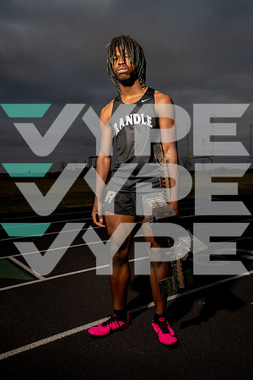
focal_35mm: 31
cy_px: 190
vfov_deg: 60.3
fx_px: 327
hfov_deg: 42.3
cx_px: 126
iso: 400
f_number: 5.6
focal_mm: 31
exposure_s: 1/200
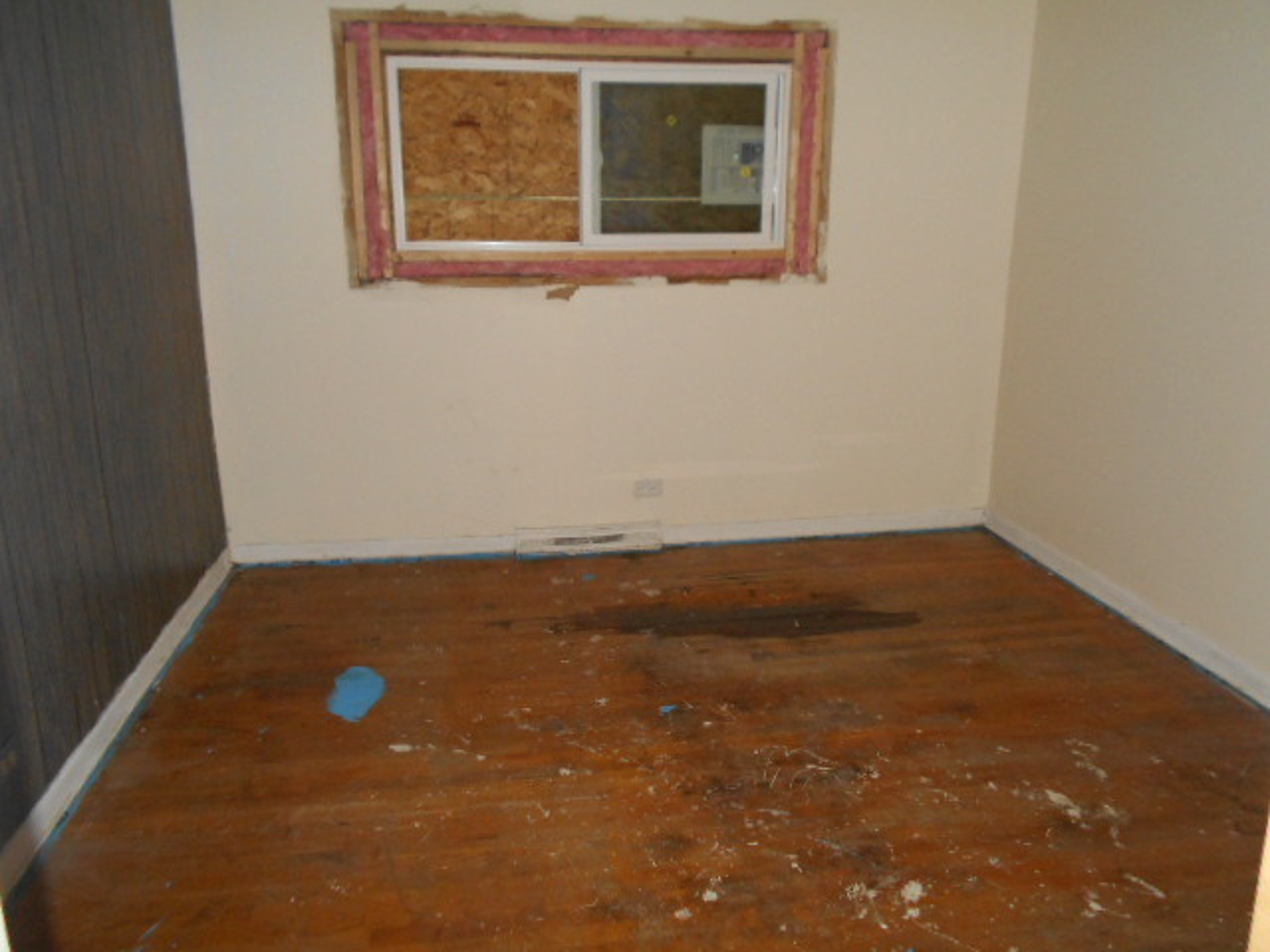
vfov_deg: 53.1
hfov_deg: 67.3
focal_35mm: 26
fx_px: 954
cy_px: 476
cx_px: 635
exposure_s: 1/25
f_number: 3.2
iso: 280
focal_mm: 4.6
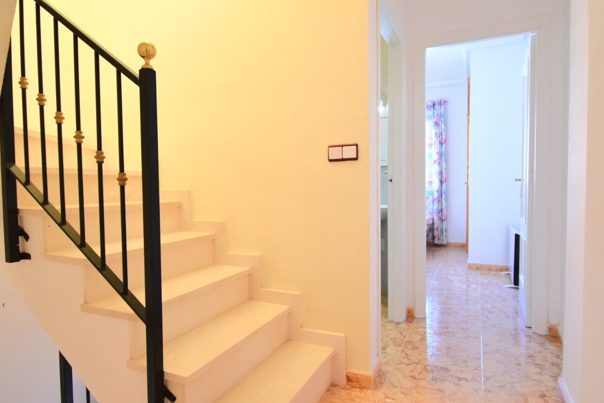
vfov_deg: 61.9
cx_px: 297
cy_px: 212
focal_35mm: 20
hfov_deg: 84.0
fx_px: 336
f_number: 4.5
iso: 720
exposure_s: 1/60
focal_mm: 10
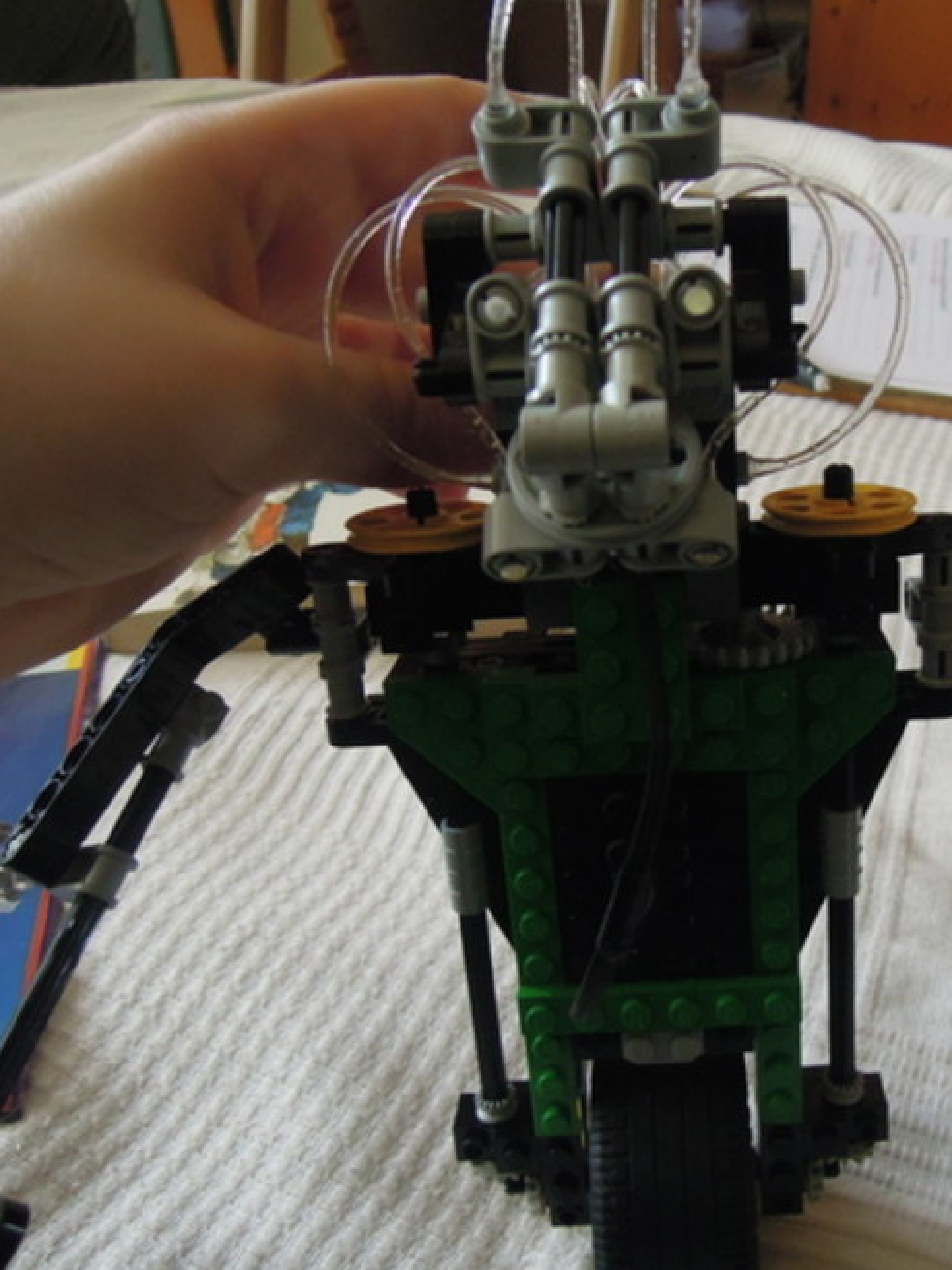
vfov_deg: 55.4
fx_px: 1210
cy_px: 643
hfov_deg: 42.1
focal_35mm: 33
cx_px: 663
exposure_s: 1/125
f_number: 2.8
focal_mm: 4.3
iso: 800
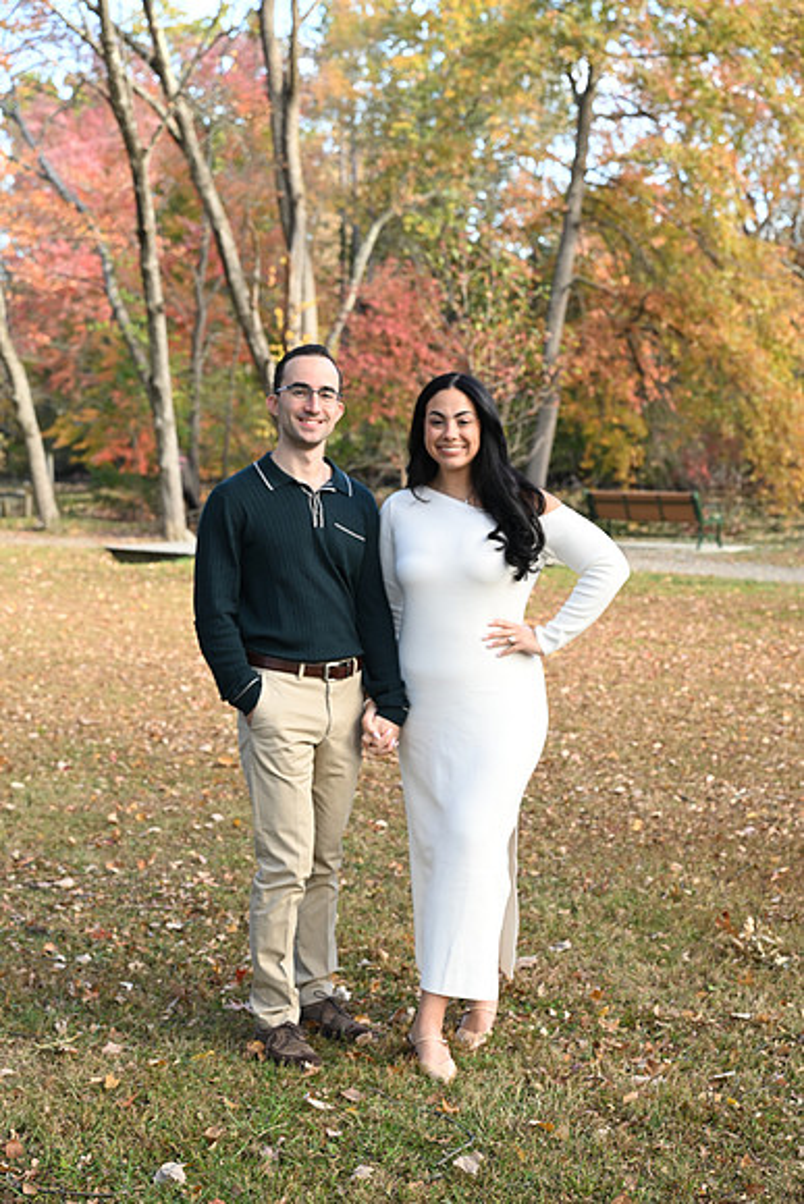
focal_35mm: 61
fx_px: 2042
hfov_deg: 22.3
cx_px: 402
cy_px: 602
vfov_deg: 32.9
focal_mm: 61
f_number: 6.3
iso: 200
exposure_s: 1/80
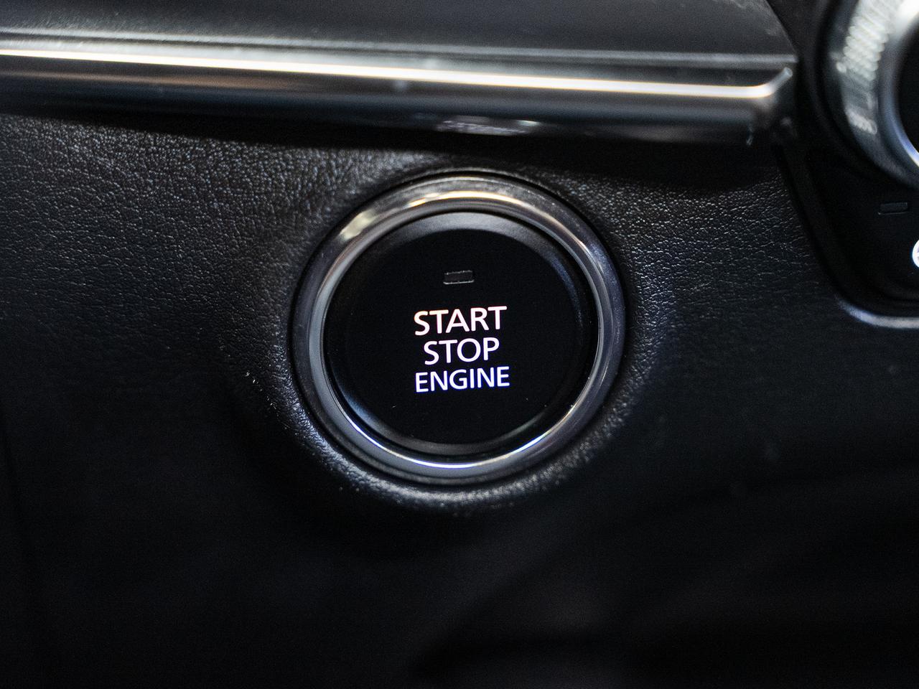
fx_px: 2183
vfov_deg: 17.9
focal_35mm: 82
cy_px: 357
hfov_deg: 23.8
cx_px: 453
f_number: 3.5
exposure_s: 1/40
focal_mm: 57.5
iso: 1000
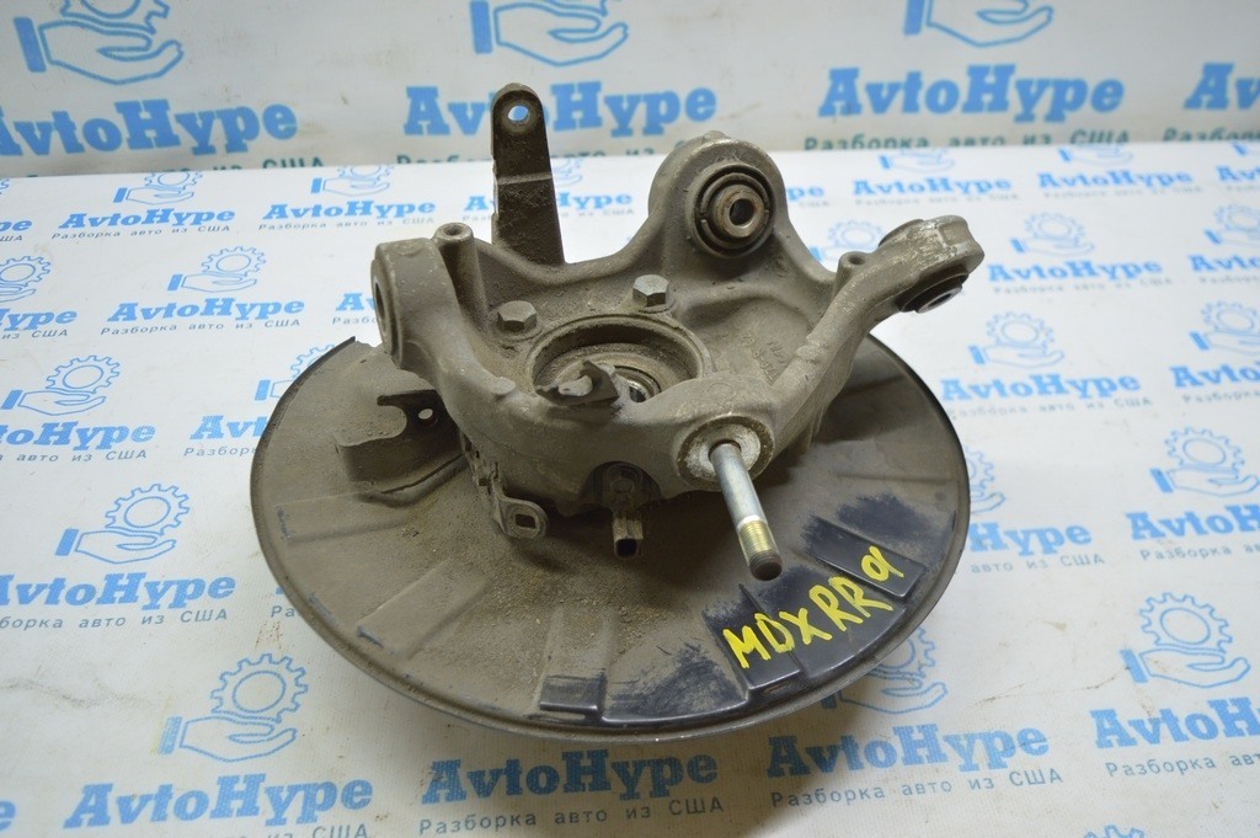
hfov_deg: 57.3
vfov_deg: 39.9
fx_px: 1154
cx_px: 630
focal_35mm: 33
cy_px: 419
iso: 400
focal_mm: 22
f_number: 3.8
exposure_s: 1/50
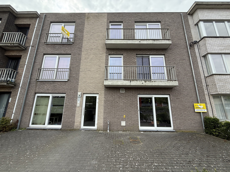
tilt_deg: +12.2
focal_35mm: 14
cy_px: 86
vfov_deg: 85.7
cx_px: 115
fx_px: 93
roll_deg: -1.3
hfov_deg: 102.1
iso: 50
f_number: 2.2
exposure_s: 1/535
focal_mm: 2.22
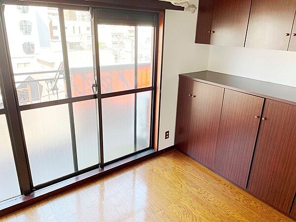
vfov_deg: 53.1
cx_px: 148
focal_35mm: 26
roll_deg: -0.5
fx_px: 222
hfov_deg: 67.3
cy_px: 111
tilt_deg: -18.1
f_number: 1.6
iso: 32
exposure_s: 1/121
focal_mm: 4.2
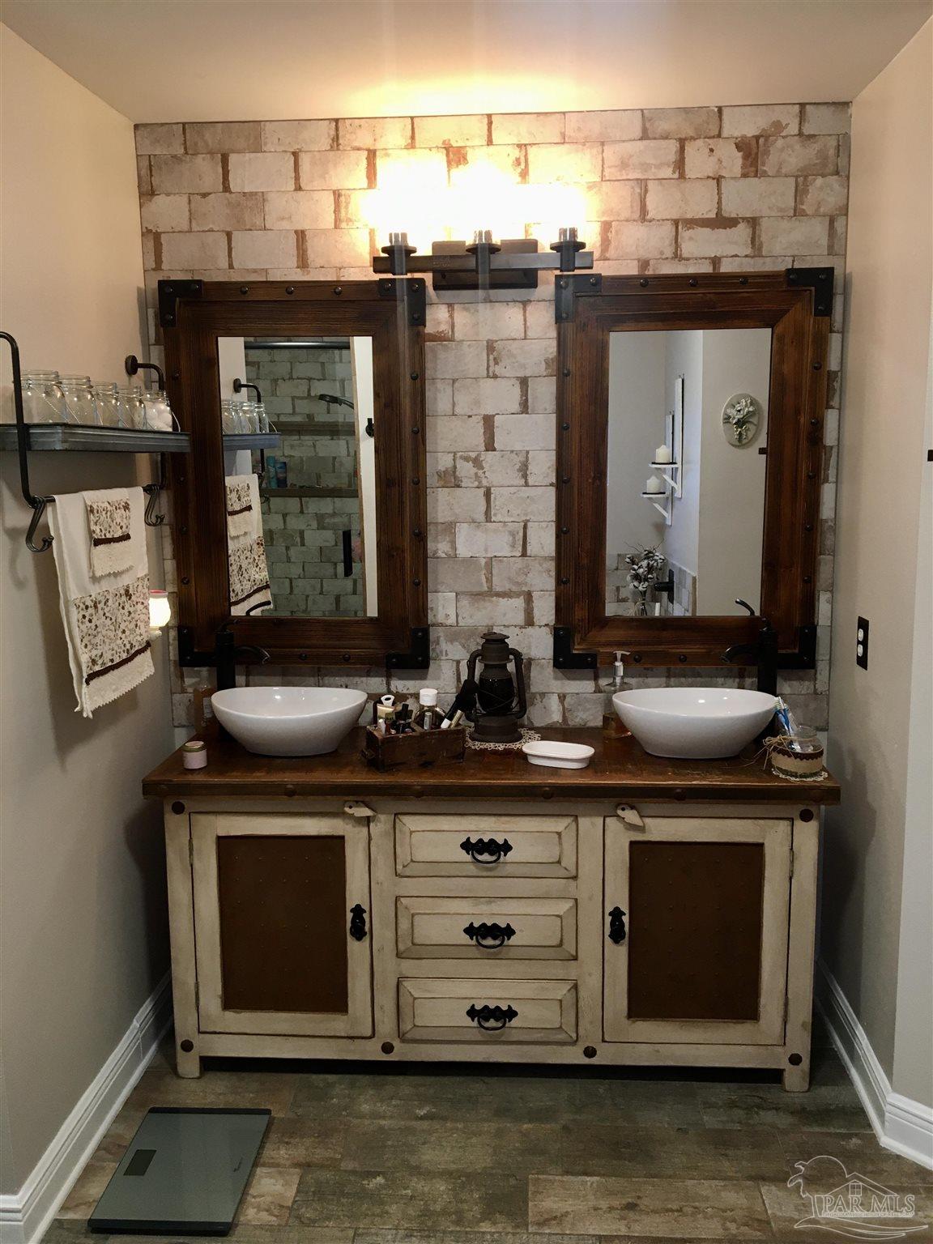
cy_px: 622
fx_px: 1042
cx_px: 466
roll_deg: +1.1
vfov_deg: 61.7
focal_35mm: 29
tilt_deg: -9.3
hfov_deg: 48.2
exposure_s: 1/30
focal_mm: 4.15
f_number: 2.2
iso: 80
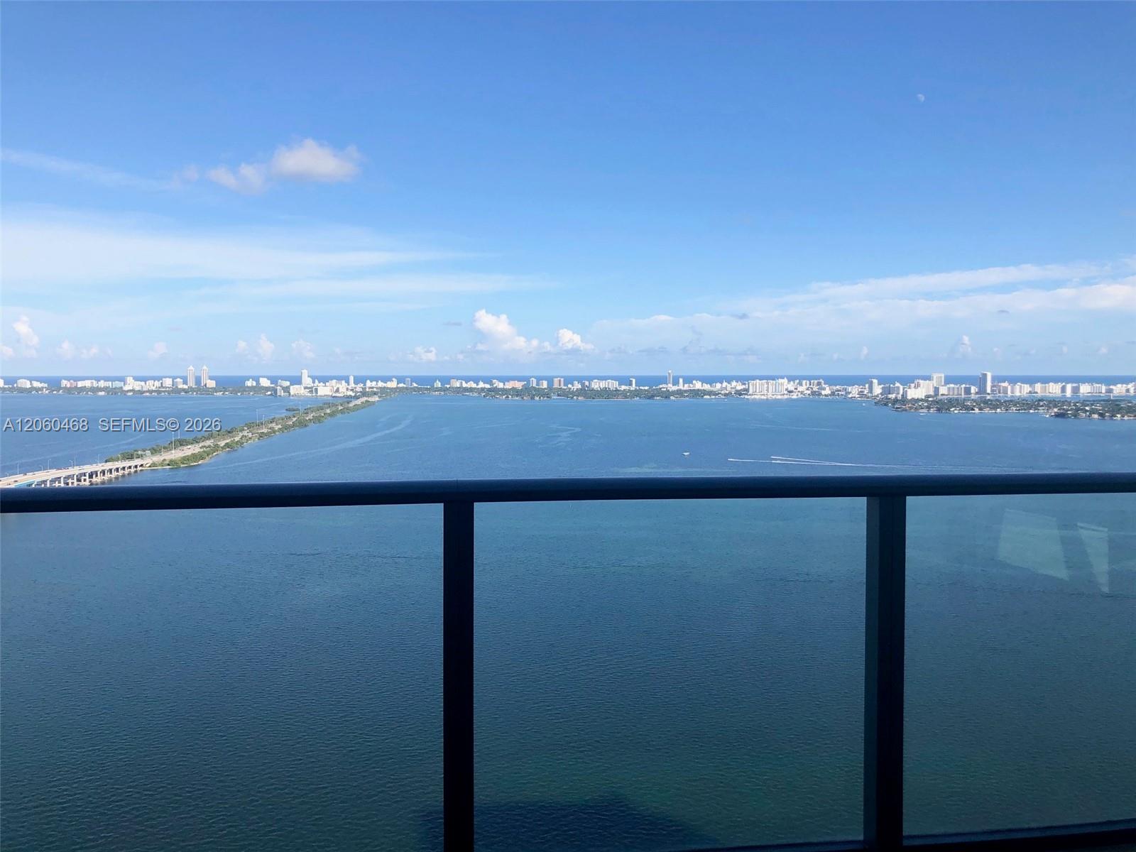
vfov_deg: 49.7
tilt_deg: -3.5
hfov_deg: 63.4
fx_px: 919
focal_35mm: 28
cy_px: 426
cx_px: 568
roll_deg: -0.1
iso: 20
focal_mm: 4
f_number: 1.8
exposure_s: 1/2315
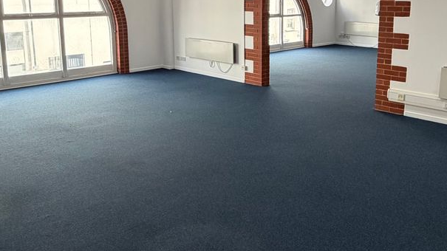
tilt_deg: -9.7
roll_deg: +0.6
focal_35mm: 28
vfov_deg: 40.5
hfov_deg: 67.9
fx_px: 332
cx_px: 231
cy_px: 69
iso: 100
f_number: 2.2
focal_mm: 2.22
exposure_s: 1/100
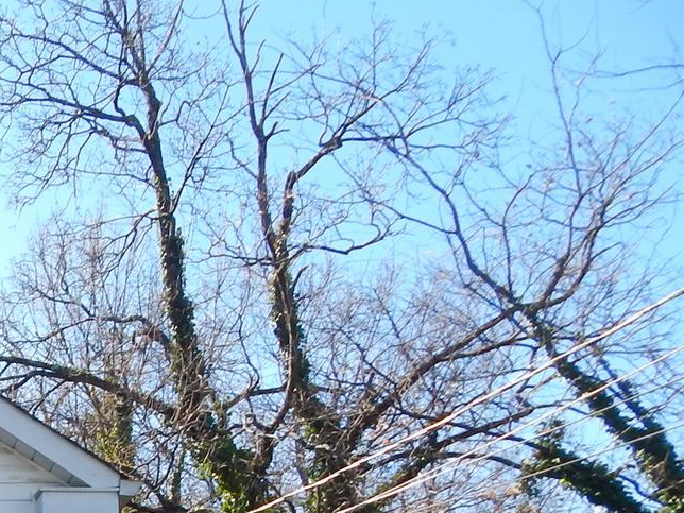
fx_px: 1383
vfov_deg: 18.9
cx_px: -388
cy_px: 725
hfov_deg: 22.1
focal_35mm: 70
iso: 125
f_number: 3
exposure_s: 1/500
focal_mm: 4
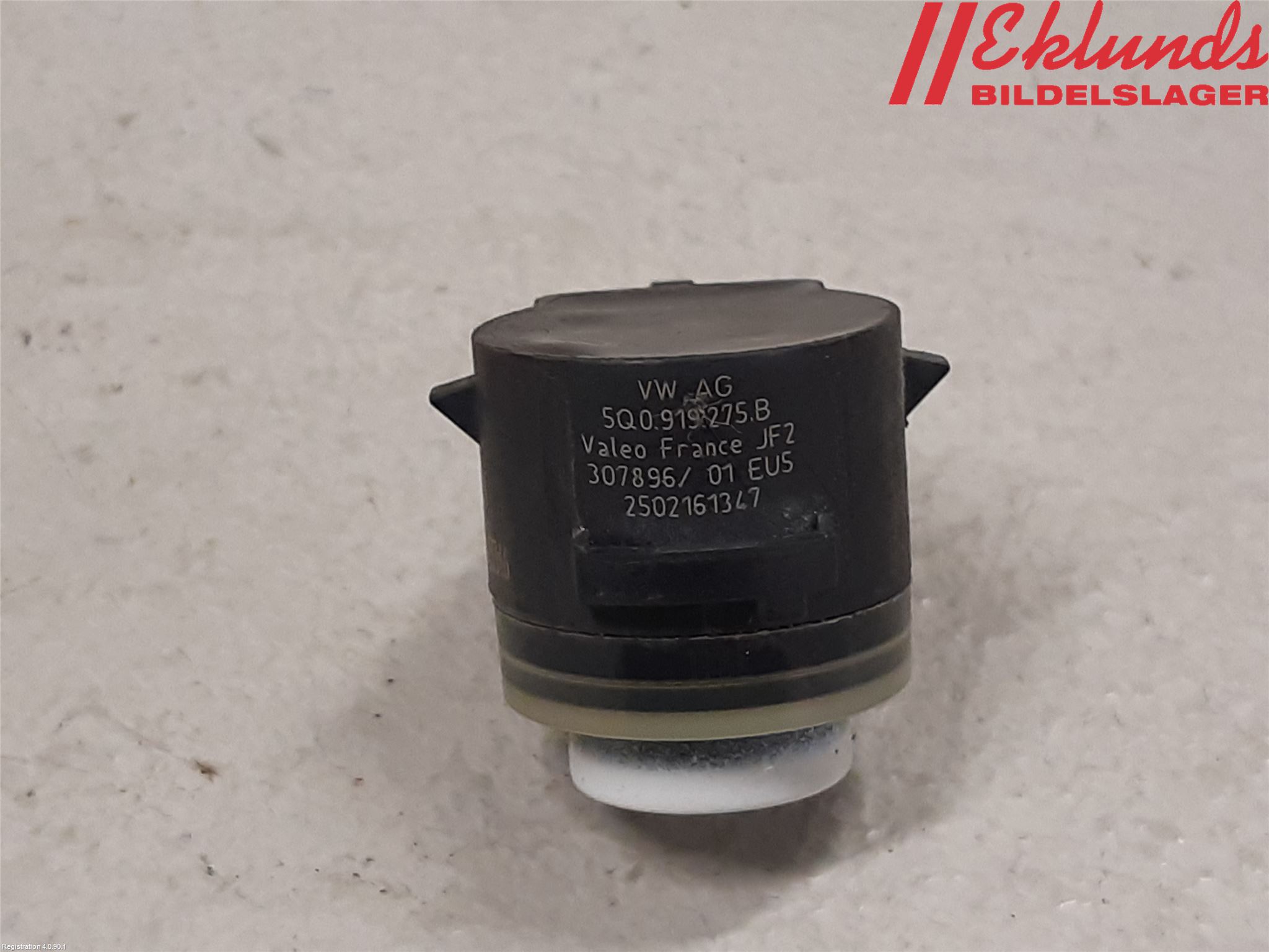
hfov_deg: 67.3
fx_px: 953
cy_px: 476
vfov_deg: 53.1
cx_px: 634
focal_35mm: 26
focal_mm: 3.93
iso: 125
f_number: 1.7
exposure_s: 1/50
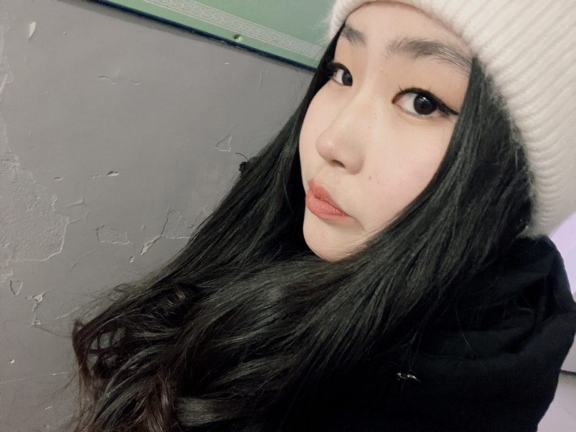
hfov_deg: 73.9
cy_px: 216
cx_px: 288
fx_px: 383
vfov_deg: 58.9
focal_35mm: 23
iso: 640
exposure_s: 1/20
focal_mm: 2.71
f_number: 2.2
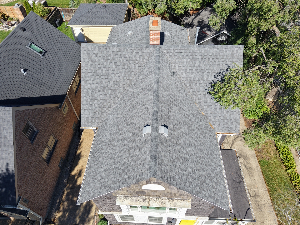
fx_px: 208
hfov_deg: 71.6
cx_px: 150
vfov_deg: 56.8
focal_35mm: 24
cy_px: 112
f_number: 1.8
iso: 300
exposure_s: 1/5000
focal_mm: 8.67
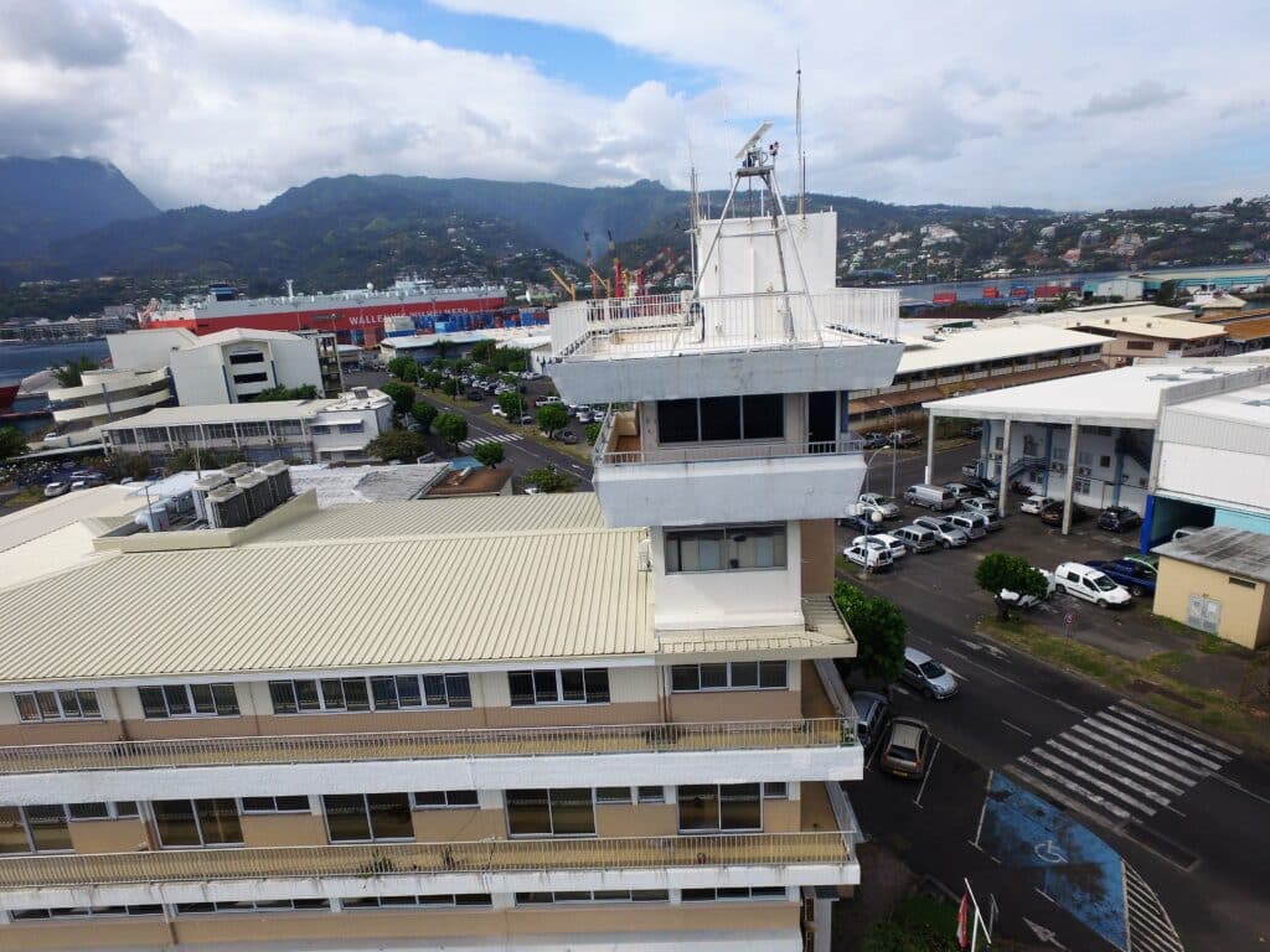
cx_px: 635
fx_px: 734
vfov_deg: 66.0
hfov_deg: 81.7
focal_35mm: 20
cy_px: 476
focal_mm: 3.61
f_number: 2.8
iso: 100
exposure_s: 1/786
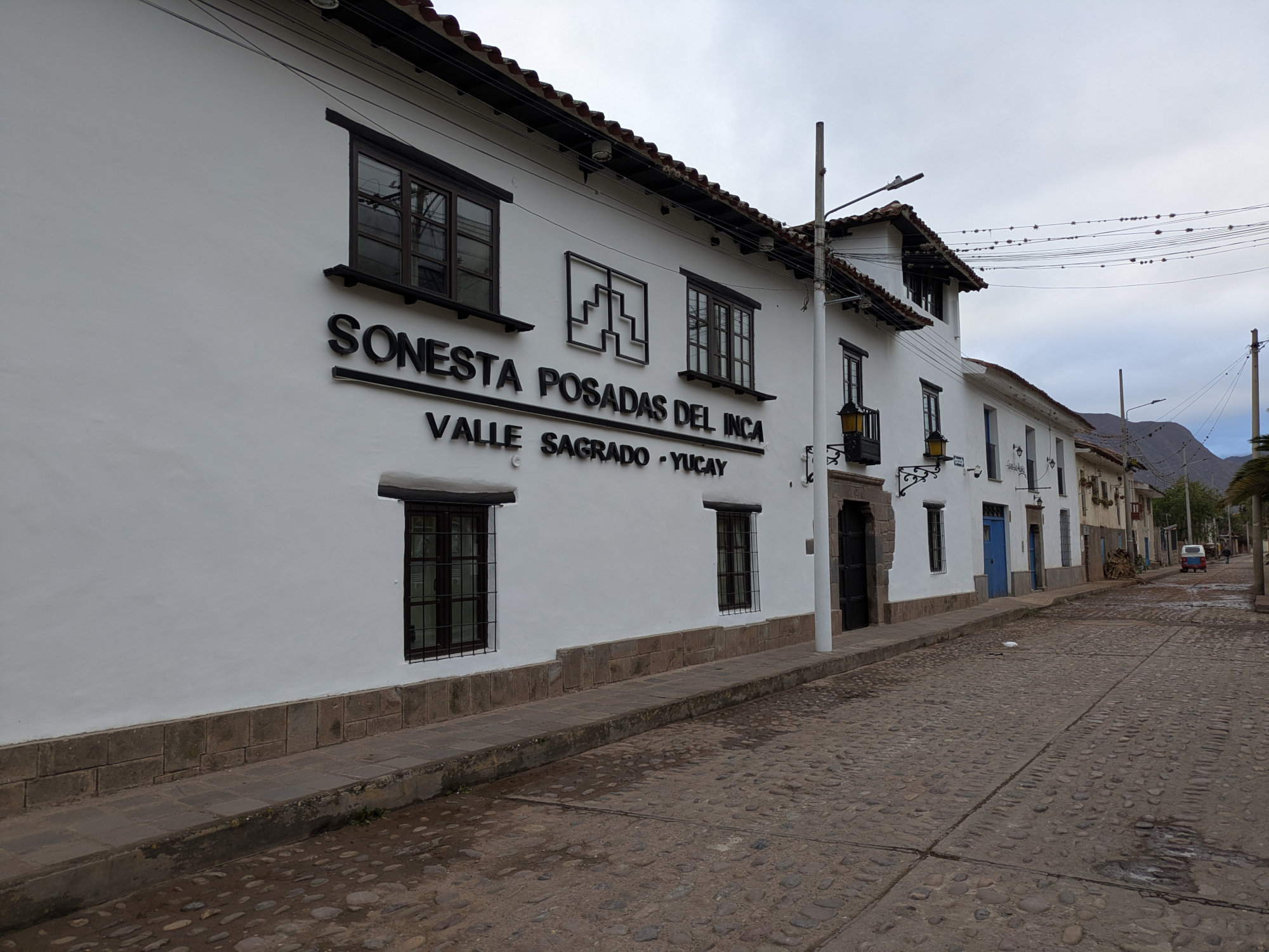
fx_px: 917
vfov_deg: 54.9
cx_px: 634
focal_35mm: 25
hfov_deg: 69.4
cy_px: 476
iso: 64
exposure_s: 1/120
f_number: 1.89
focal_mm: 5.43
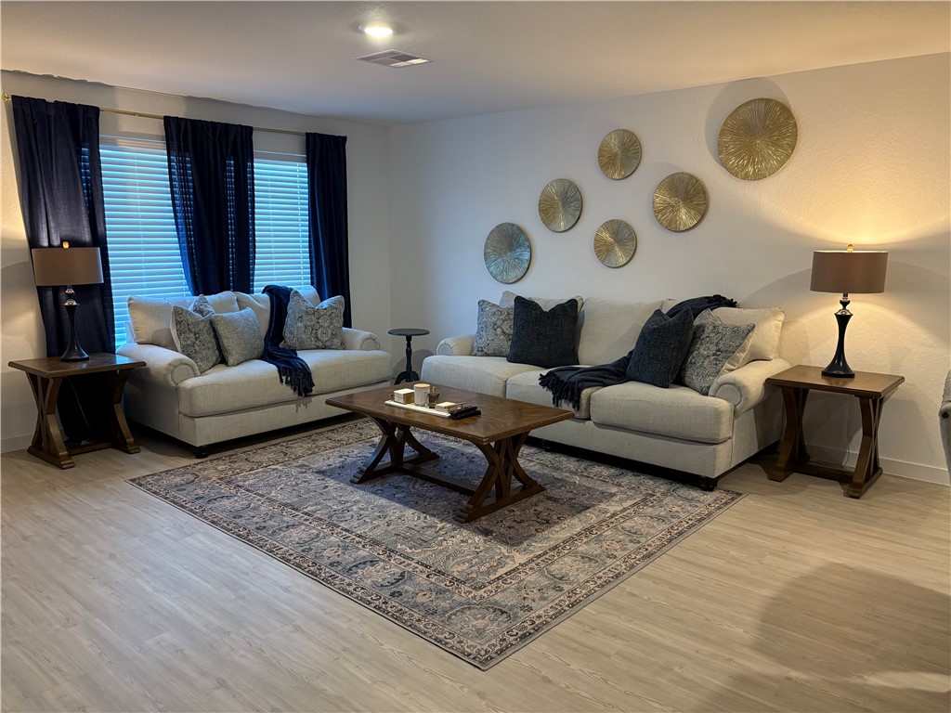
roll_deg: +0.1
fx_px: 714
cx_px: 476
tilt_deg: -9.2
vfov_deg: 53.1
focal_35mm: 26
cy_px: 356
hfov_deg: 67.3
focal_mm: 5.96
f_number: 1.6
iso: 250
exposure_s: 1/60
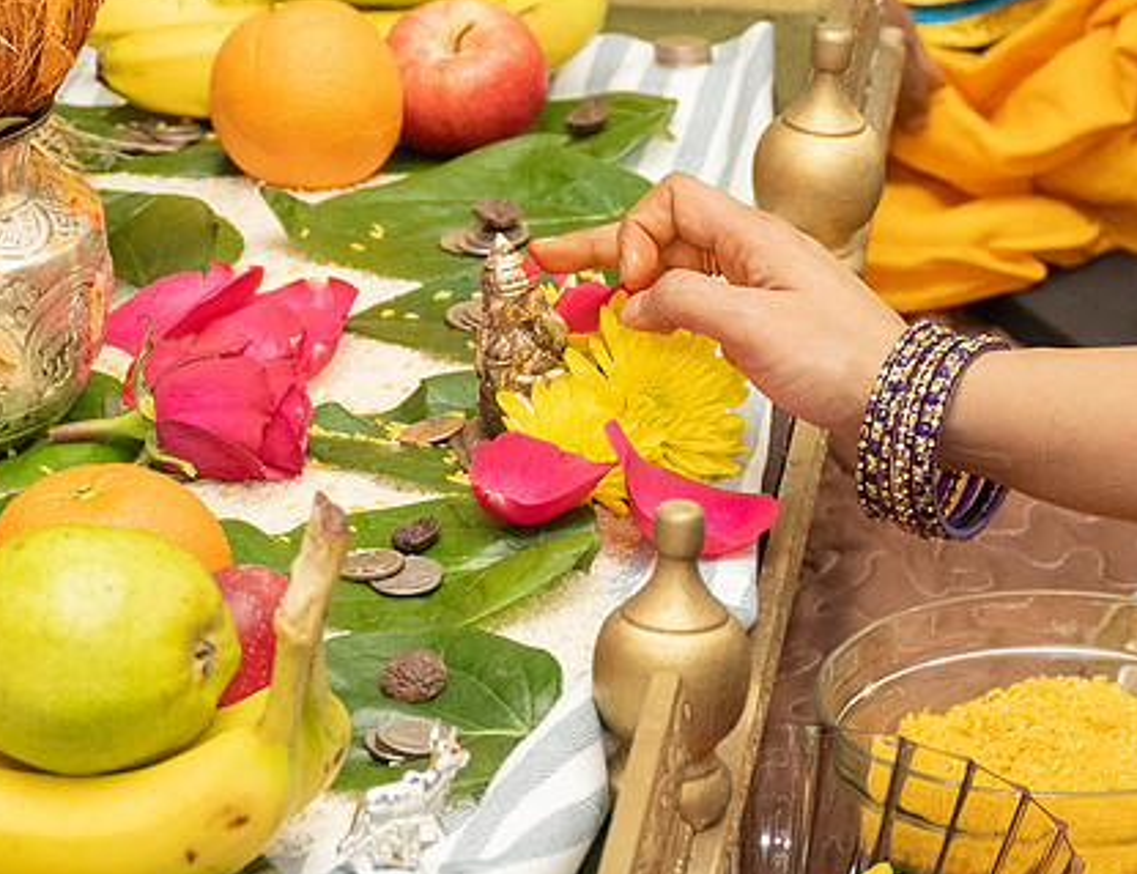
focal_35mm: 191
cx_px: 570
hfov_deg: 10.3
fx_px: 6330
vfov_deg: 7.9
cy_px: 45
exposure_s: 1/160
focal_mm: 48
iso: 1000
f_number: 3.5
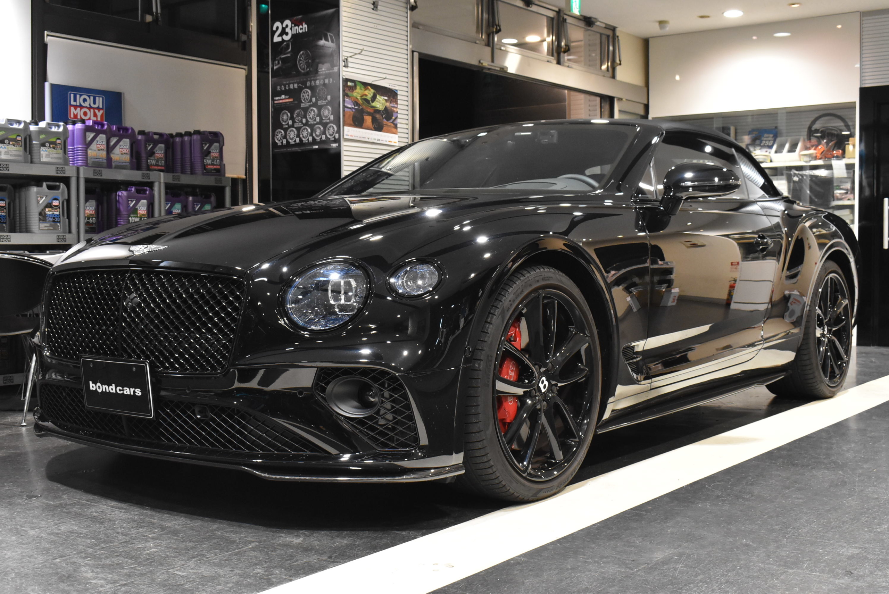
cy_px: 297
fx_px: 1038
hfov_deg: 46.4
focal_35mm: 42
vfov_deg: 31.9
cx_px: 444
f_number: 8
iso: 2200
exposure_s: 1/50
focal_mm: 28
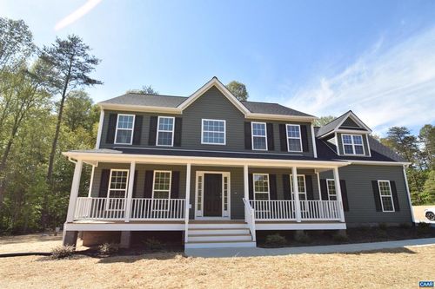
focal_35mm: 17
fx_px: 208
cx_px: 218
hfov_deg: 92.5
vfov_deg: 69.6
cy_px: 144
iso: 100
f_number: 8
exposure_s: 1/250
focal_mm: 11.5
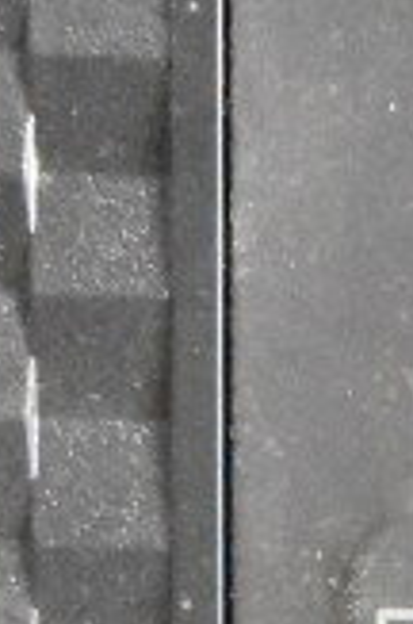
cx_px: 742
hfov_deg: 5.2
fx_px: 4524
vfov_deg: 7.8
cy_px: 672
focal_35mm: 262
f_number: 4.2
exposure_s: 1/25
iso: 25600
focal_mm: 31
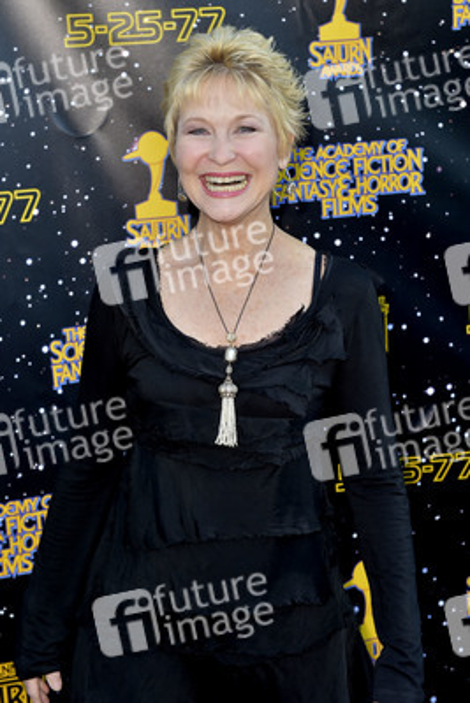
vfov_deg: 32.4
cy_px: 352
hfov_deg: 21.9
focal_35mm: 62
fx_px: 1213
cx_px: 235
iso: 500
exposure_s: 1/320
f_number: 6.3
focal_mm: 62
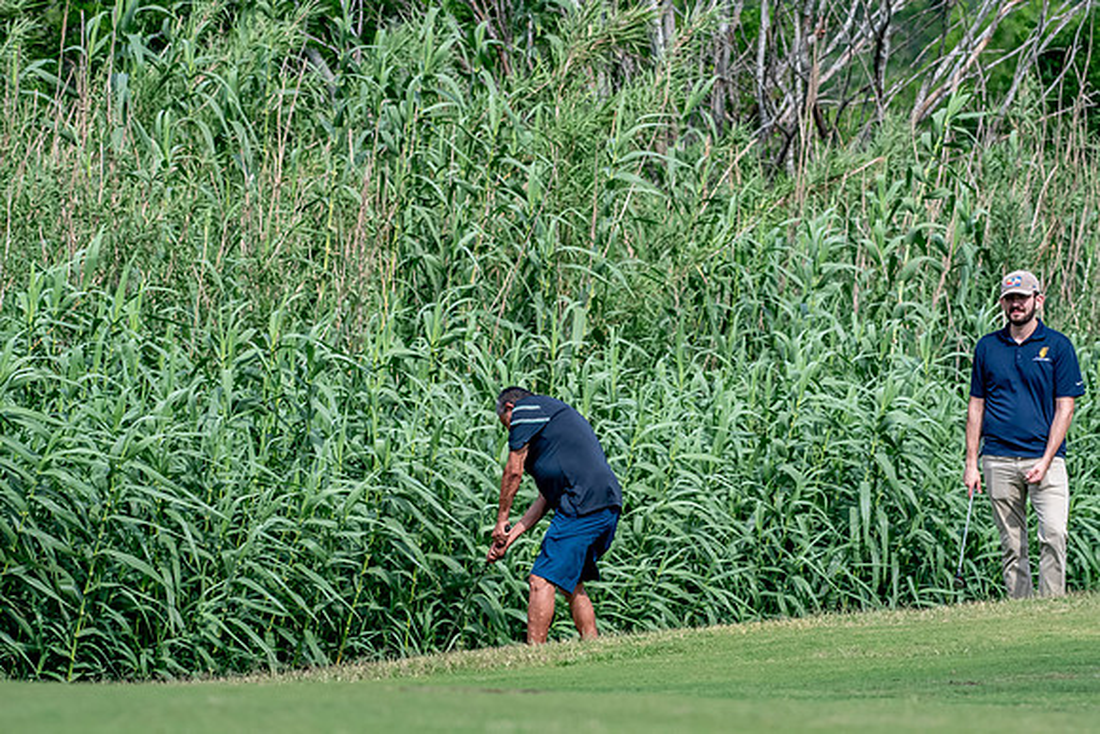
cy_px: 367
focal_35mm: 315
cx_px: 550
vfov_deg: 4.4
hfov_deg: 6.5
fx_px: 9627
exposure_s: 1/2000
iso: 1000
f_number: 5.6
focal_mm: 210
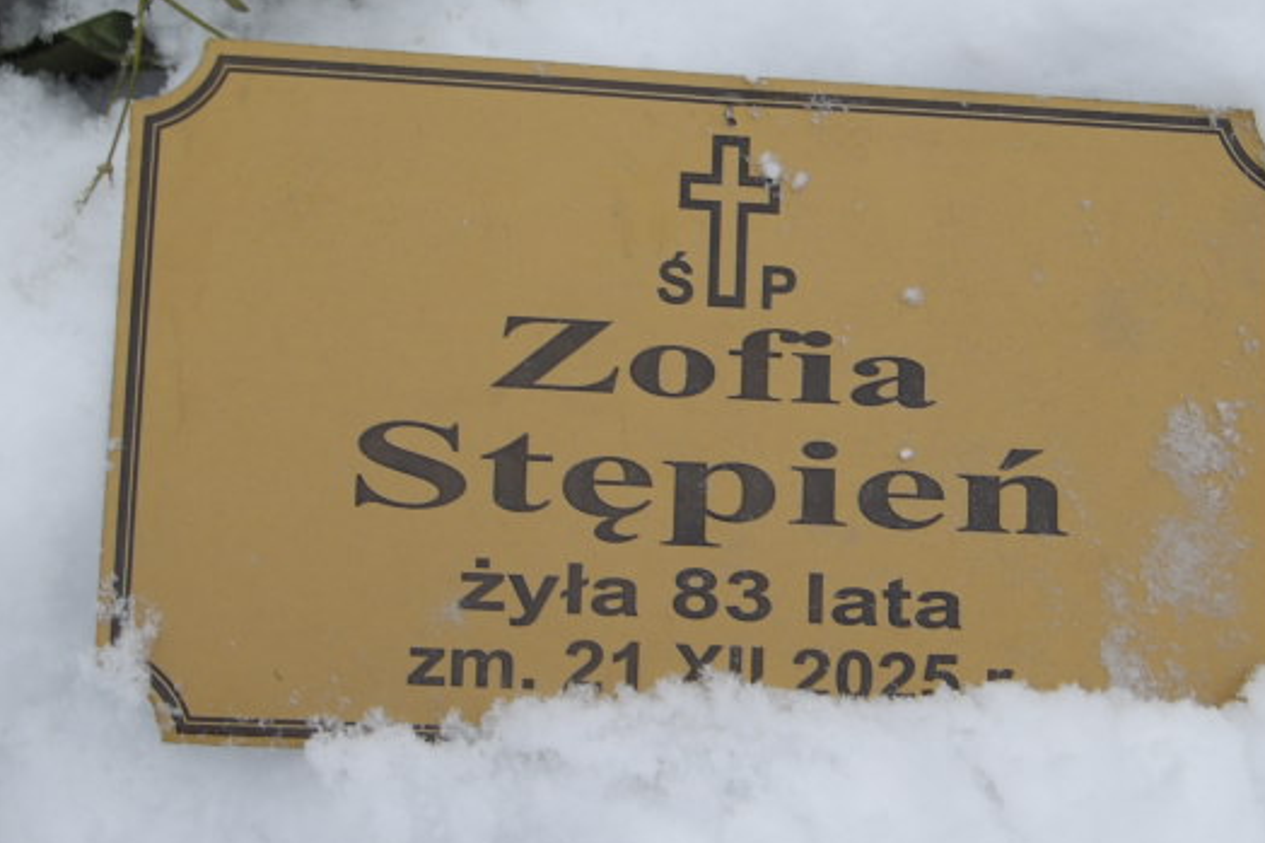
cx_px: 753
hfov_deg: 22.8
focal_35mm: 89
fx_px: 3126
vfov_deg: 15.3
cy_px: 452
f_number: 4.9
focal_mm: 12.5
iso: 100
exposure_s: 1/147
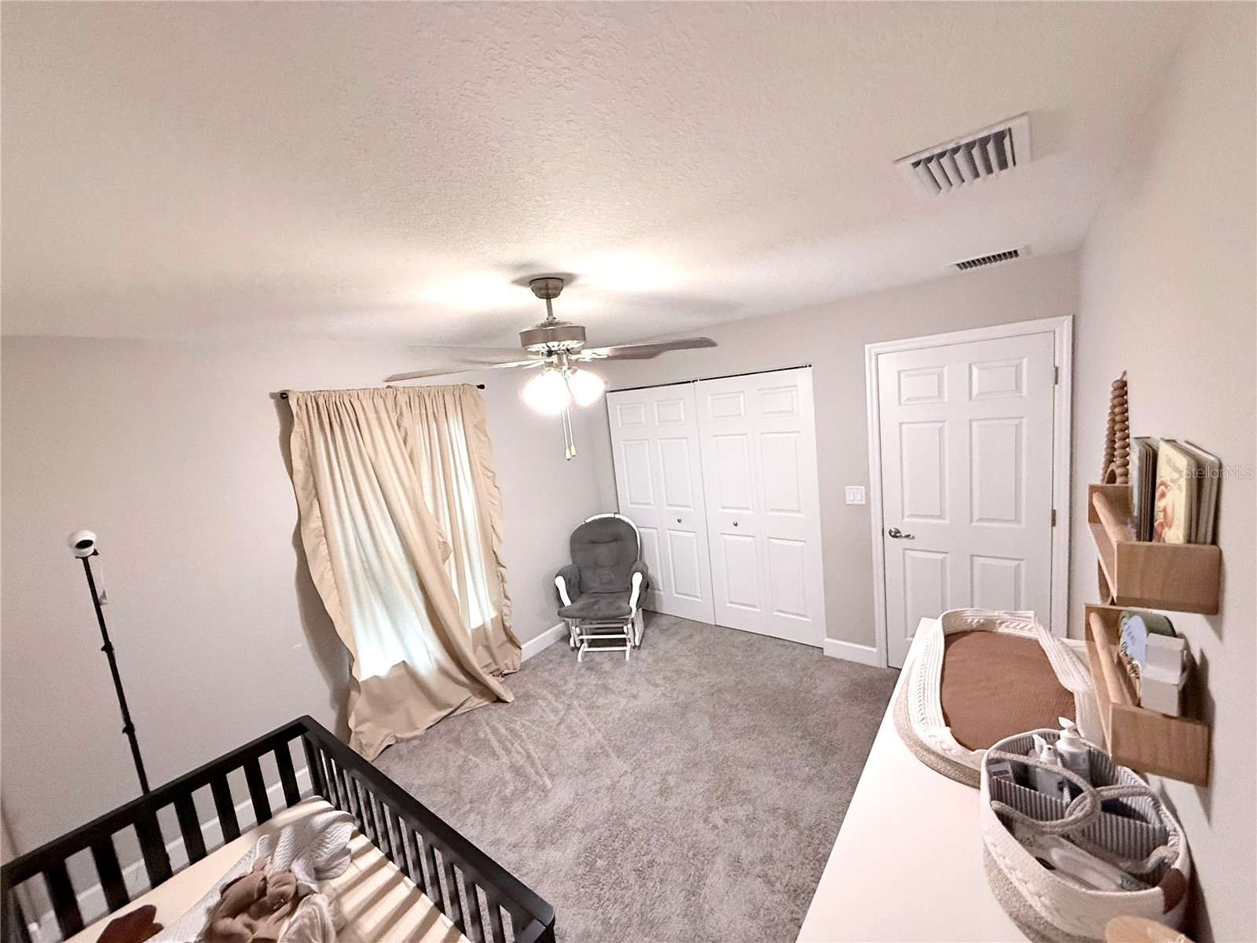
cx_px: 628
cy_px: 472
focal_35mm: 14
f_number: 2.2
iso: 500
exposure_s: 1/120
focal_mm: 2.22
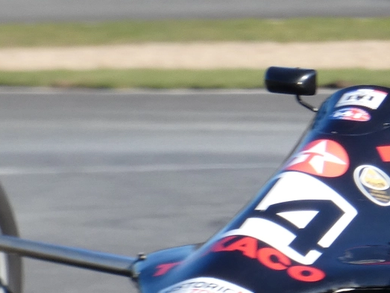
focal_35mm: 1835
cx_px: 485
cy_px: 193
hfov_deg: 1.1
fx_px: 20669
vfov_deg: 0.8
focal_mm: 89.5
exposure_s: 1/250
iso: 80
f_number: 5.6
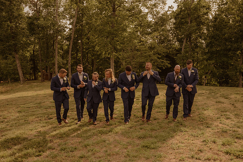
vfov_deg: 36.0
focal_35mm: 37
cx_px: 134
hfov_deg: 51.8
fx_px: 250
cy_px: 89
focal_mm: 33
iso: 500
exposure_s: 1/2500
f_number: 2.8
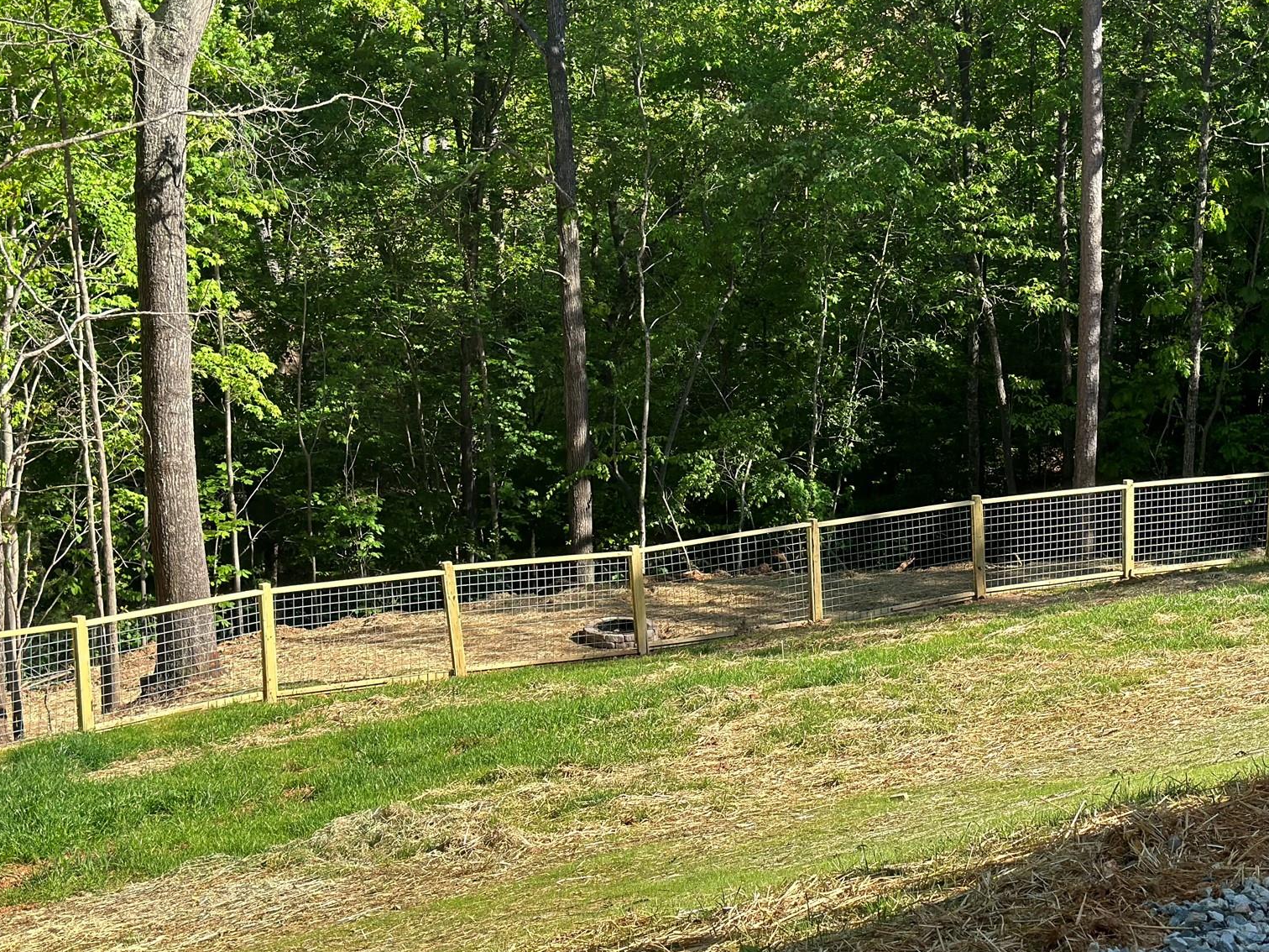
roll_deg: -1.0
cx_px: 813
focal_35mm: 65
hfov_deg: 29.7
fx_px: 2383
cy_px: 365
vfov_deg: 22.5
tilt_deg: -11.6
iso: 80
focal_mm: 6.86
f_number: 1.78
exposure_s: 1/1613
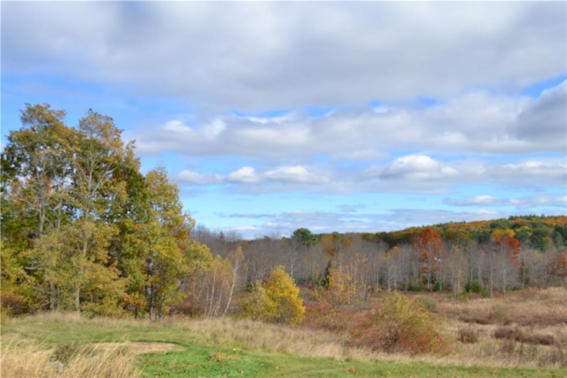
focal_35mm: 39
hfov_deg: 49.6
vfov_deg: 34.2
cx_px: 284
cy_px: 189
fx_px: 614
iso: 100
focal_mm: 26
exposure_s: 1/250
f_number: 8
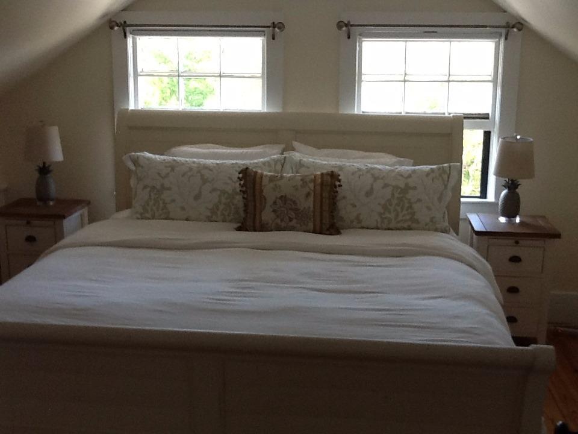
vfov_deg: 32.9
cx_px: 289
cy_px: 217
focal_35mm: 44
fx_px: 735
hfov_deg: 42.9
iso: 64
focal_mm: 2.03
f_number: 2.4
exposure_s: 1/30
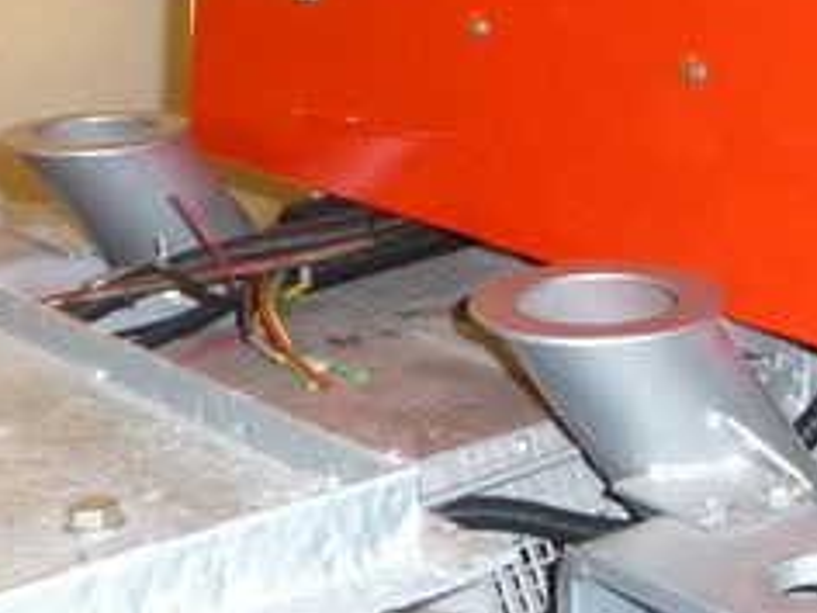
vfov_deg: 15.2
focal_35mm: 95
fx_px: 2242
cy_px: -62
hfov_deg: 19.9
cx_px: 845
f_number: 3.3
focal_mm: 4.7
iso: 200
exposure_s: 1/30
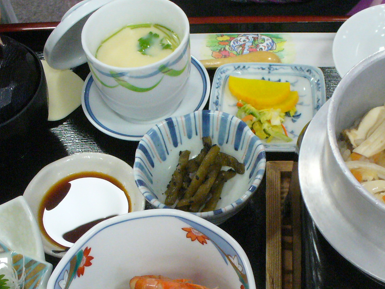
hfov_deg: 31.6
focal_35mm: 61
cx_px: 223
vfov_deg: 23.7
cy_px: 233
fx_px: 679
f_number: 2.8
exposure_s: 1/80
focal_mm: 6.1
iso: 400
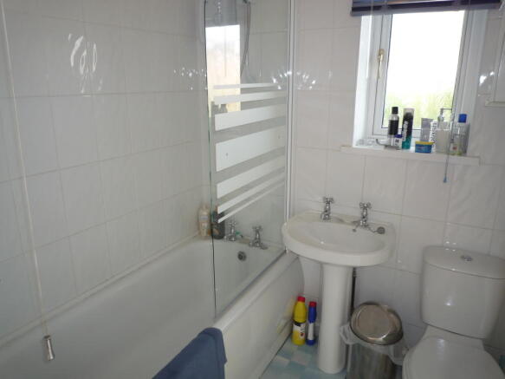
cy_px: 190
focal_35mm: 25
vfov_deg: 54.9
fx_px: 365
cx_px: 252
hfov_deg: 69.4
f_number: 2.8
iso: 100
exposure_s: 1/30
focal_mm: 4.4
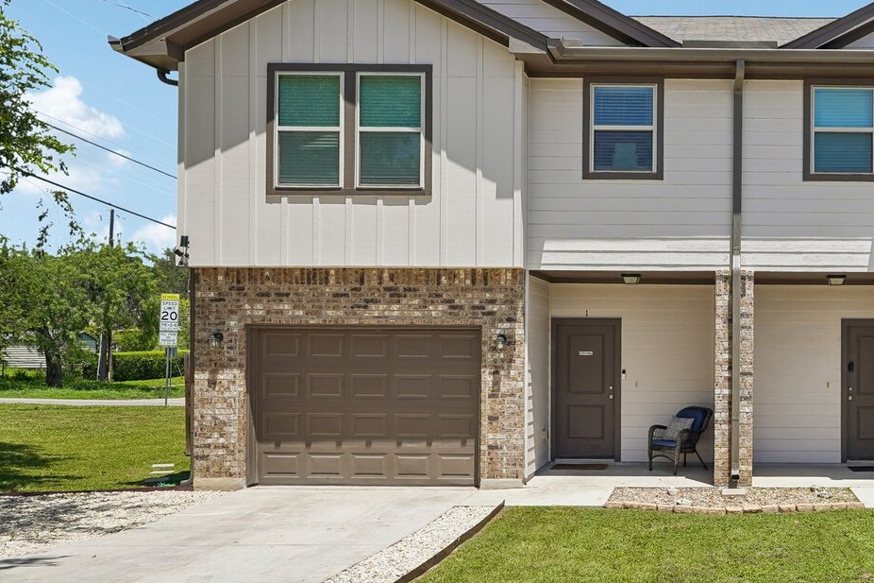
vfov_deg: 36.6
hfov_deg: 49.2
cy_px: 196
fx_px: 871
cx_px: 737
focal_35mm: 36
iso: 100
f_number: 8
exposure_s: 1/320
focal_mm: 20.5
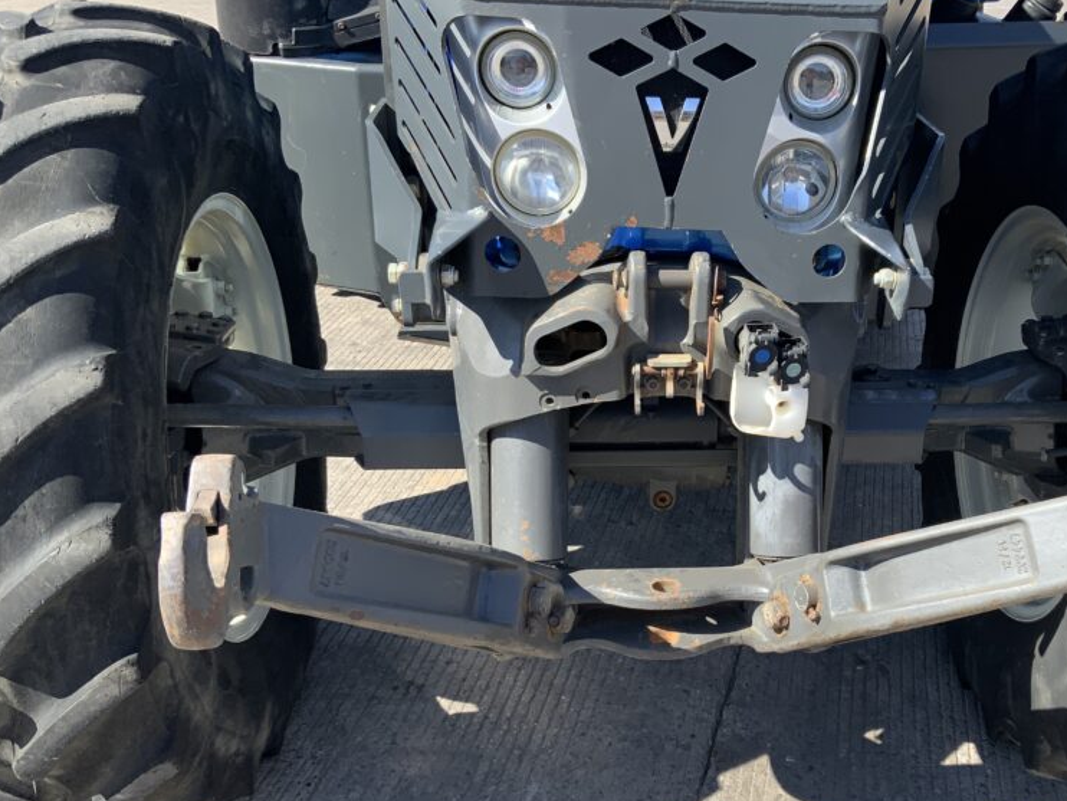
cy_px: 449
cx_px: 731
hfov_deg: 45.9
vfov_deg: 35.9
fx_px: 1233
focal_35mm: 40
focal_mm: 3
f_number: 1.8
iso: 16
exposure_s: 1/562
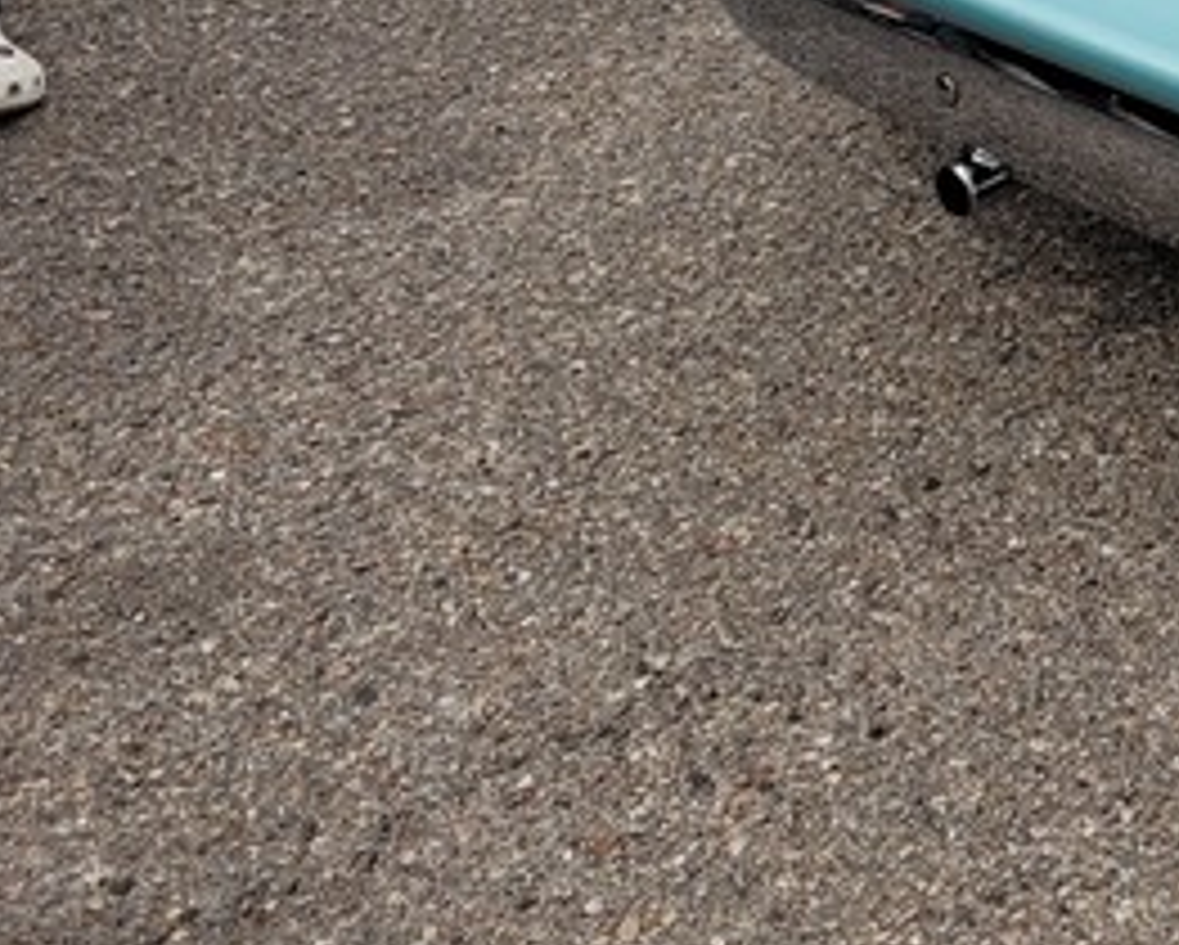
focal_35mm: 99
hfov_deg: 17.7
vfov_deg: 13.4
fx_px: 3457
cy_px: -945
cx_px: 1674
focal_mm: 5.4
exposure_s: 1/2397
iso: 40
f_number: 1.8
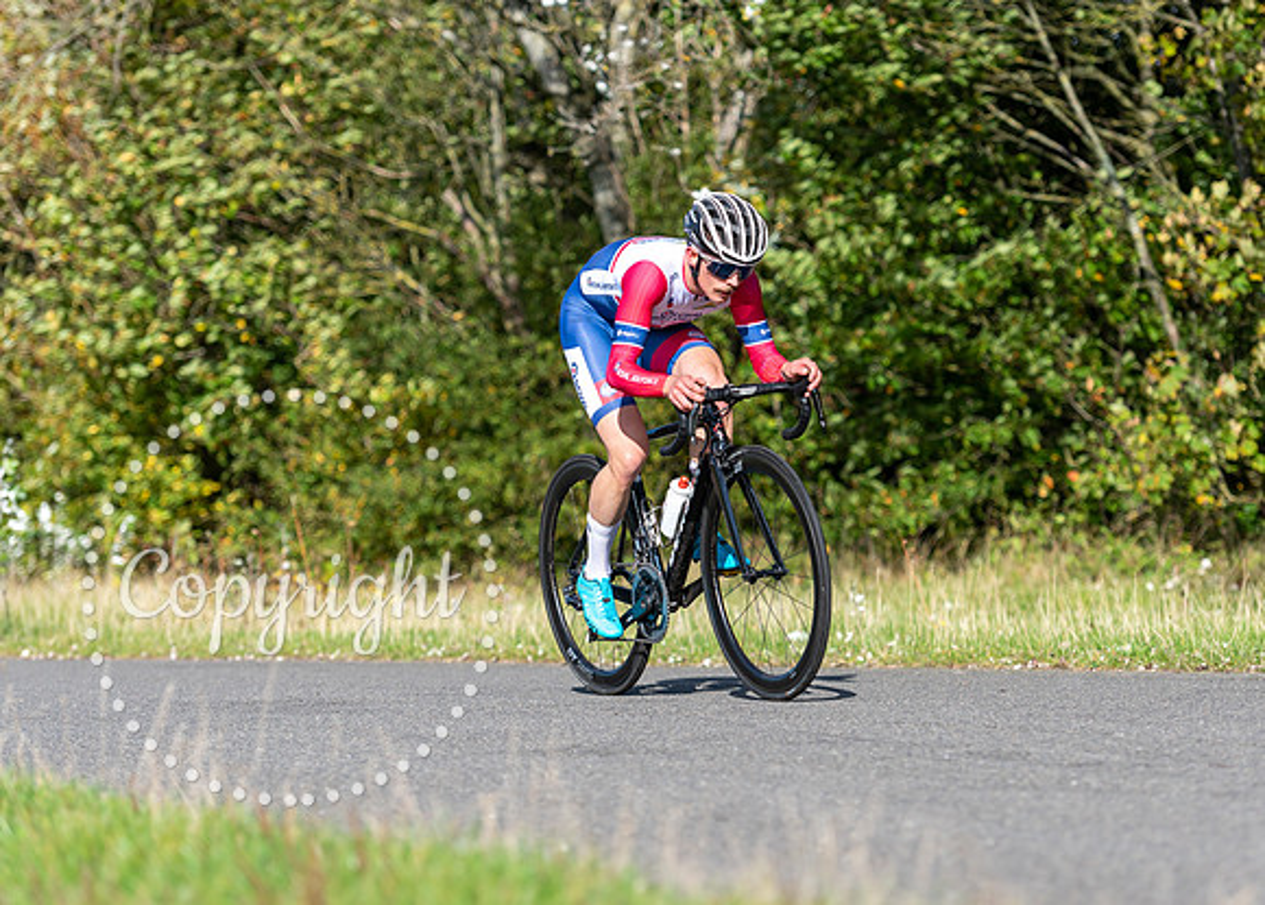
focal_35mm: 149
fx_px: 5342
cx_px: 663
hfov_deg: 13.5
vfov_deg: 9.7
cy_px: 371
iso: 160
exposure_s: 1/2000
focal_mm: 120
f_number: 3.2
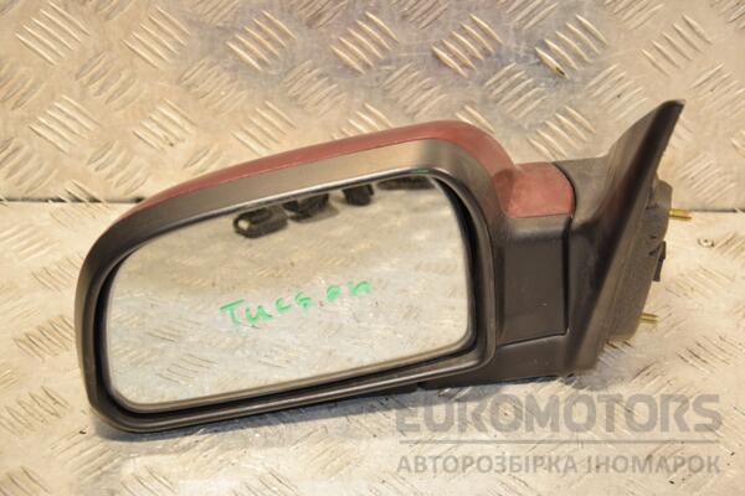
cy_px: 248
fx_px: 1614
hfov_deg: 26.0
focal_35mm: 78
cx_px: 372
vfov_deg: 17.5
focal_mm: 52
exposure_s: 1/200
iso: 800
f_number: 5
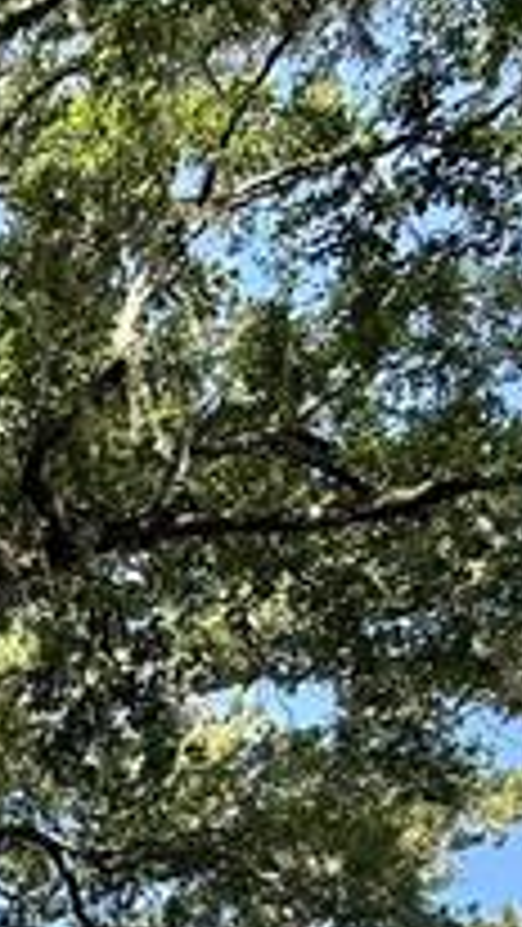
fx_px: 1401
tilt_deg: +21.5
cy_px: 1138
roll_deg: -1.3
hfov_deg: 15.7
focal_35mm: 57
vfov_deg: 30.5
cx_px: -576
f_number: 2.2
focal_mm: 2.22
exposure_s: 1/751
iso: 64
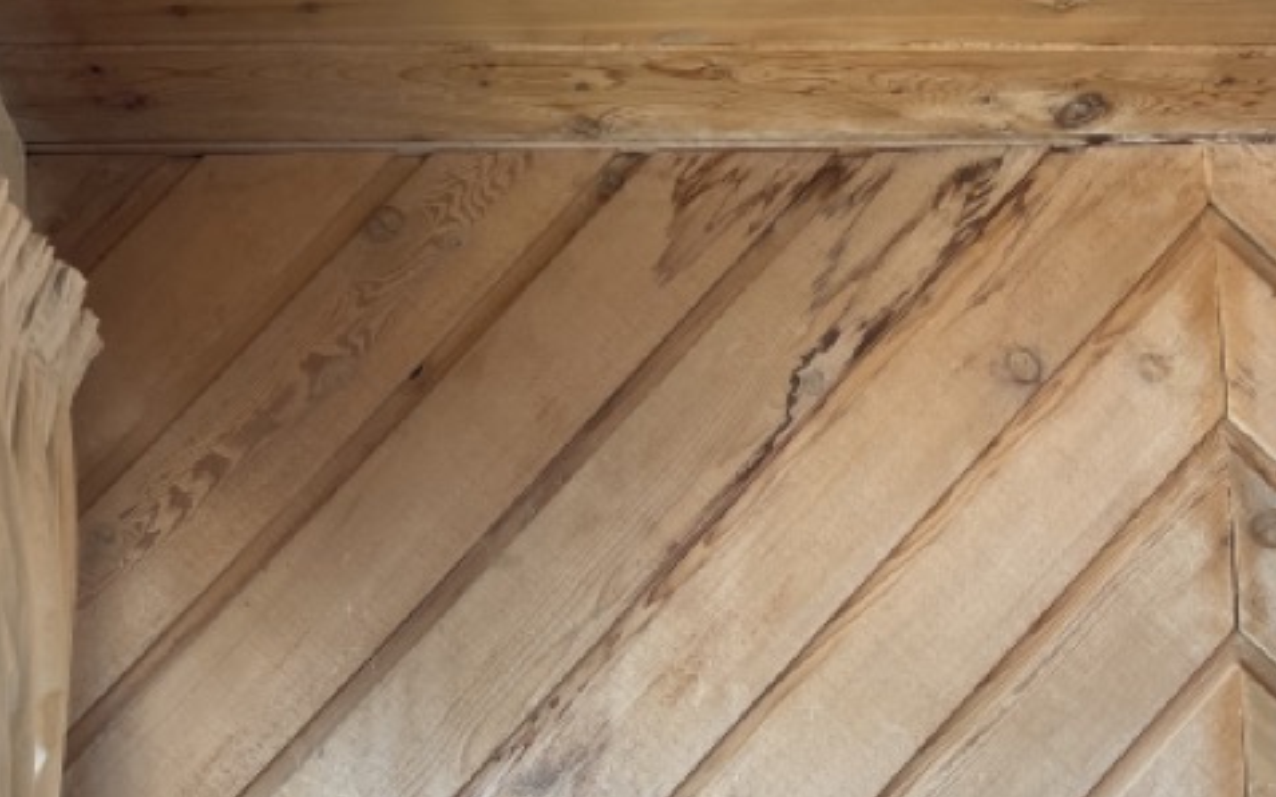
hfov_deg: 52.8
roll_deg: +1.4
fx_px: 1287
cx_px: 637
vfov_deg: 31.1
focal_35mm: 37
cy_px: 848
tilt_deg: +1.2
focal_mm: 4.2
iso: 64
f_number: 1.6
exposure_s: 1/60
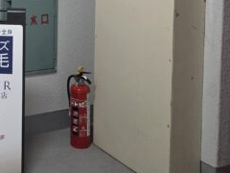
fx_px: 458
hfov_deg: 26.4
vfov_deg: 20.4
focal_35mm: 69
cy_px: -12
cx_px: -10
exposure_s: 1/120
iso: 1000
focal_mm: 5.4
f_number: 1.8
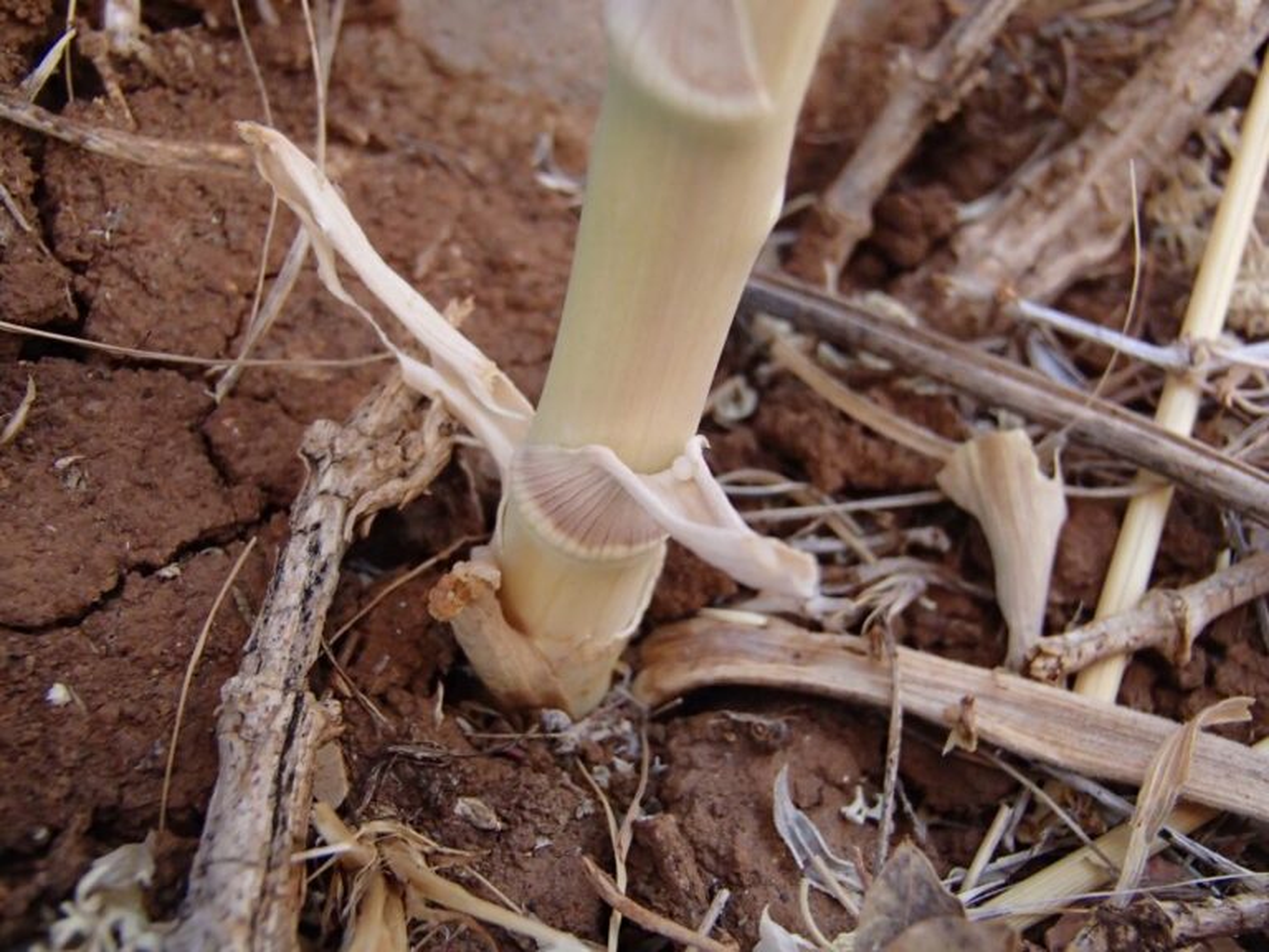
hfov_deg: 50.1
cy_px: 476
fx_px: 1356
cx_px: 634
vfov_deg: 38.7
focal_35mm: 37
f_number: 4.7
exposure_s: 1/160
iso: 500
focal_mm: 6.64
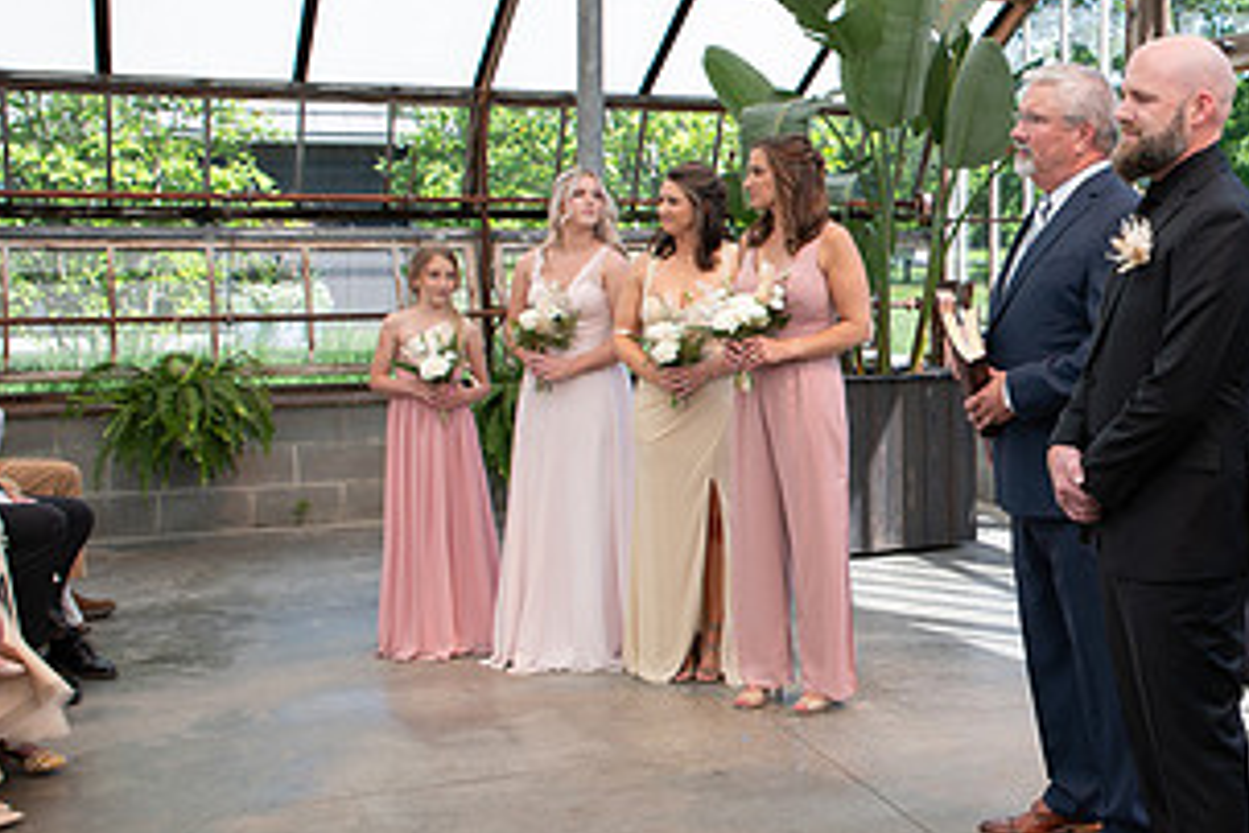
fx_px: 1769
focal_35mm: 51
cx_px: 1222
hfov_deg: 35.5
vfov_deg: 26.5
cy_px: 370
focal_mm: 24
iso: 160
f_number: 5
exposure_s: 1/200
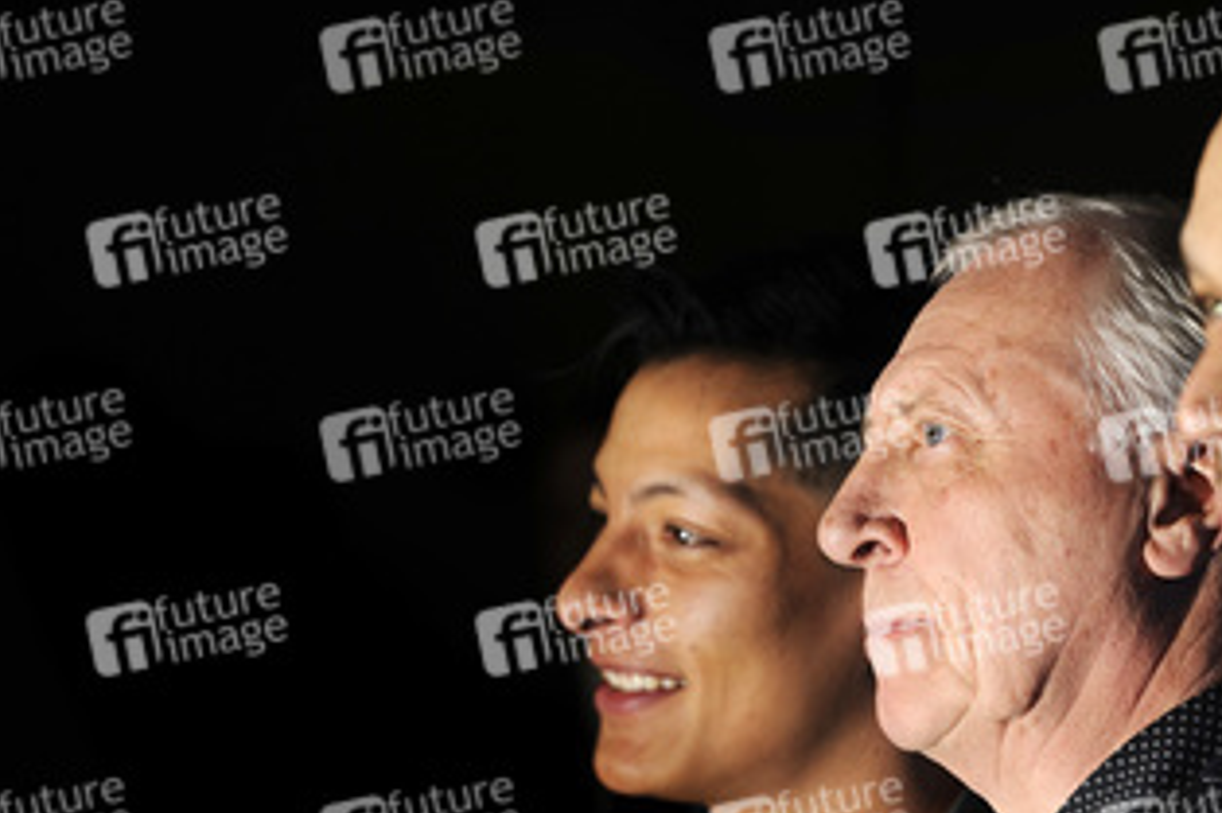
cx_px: 862
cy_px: 533
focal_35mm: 287
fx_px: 9737
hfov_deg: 7.2
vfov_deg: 4.8
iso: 200
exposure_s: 1/160
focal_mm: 200
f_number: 7.1
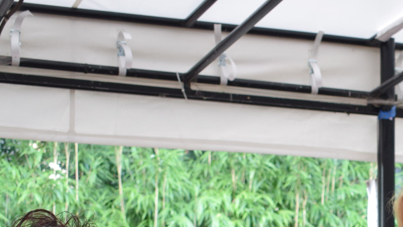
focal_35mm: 113
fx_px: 1208
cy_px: 363
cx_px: 428
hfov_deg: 18.3
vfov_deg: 10.3
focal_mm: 22
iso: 450
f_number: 4
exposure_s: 1/60
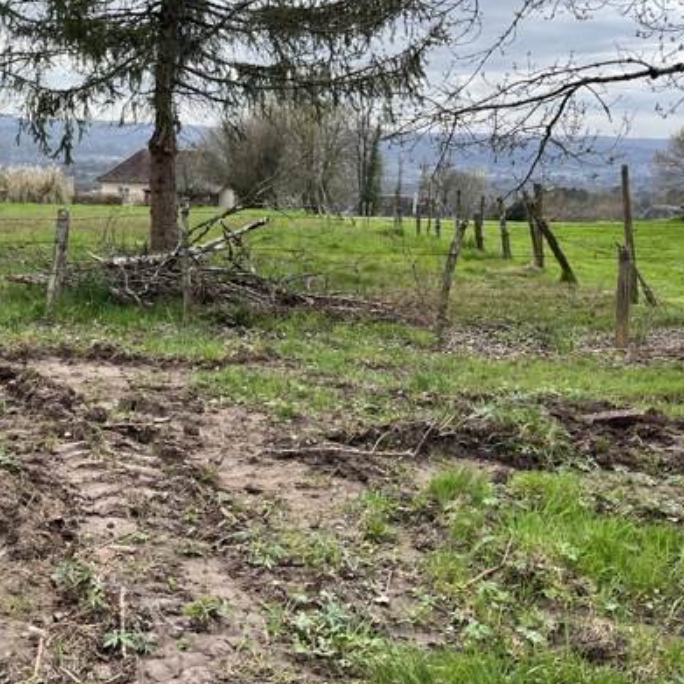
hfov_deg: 33.6
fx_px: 1051
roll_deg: -1.2
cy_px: 170
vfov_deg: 35.3
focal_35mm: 47
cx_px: 37
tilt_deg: -3.1
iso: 50
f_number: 1.6
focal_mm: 5.1
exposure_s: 1/1175
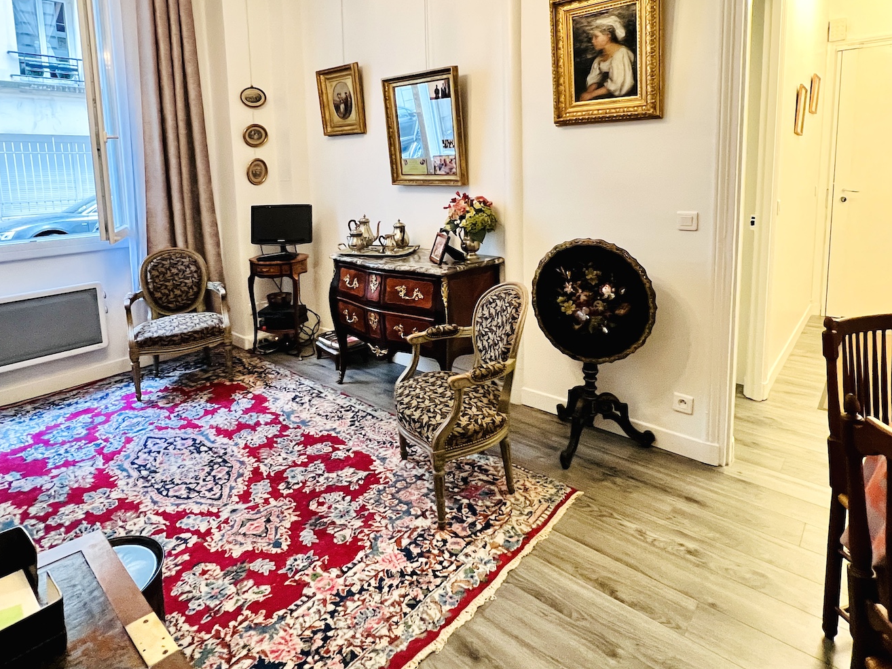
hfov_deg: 84.6
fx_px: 490
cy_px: 232
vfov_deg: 67.1
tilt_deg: -7.1
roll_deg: +1.0
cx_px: 427
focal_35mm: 19
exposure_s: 1/50
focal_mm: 1.57
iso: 400
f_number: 1.8
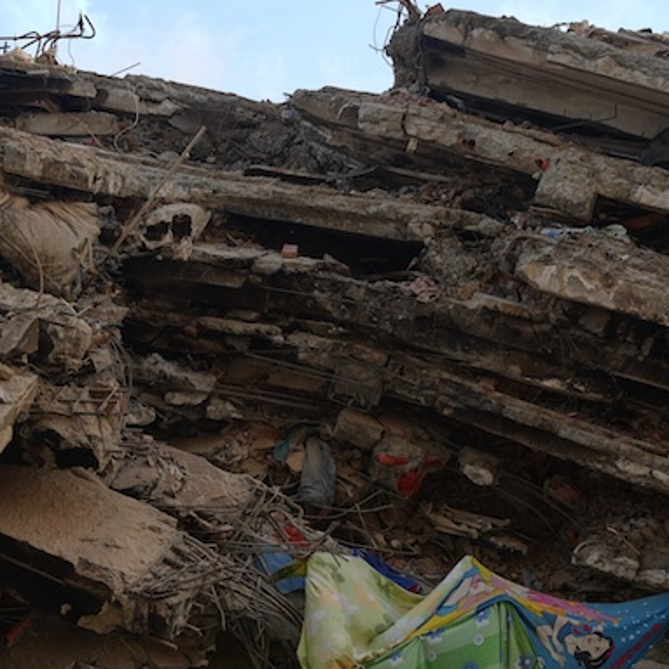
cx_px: 140
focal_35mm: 76
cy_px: 436
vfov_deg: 22.7
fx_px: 1662
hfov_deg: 22.5
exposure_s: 1/400
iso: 80
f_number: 2
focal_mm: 35
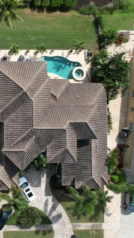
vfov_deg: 44.6
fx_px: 290
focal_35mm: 46
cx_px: -100
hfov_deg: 19.9
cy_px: 119
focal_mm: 8.38
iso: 100
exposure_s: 1/400
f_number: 2.8
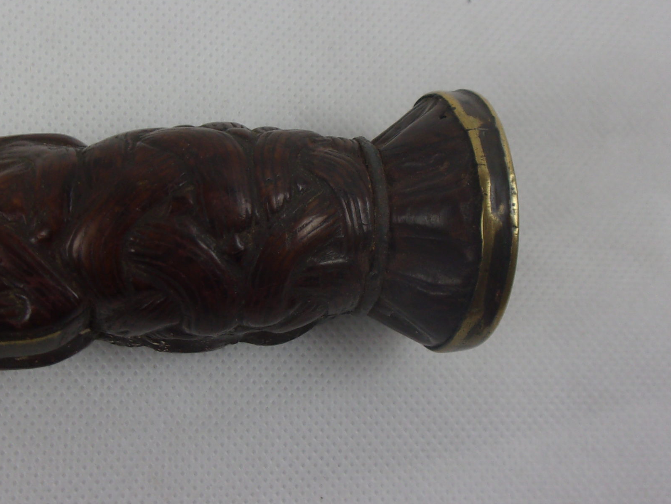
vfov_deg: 32.2
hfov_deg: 42.0
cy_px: 240
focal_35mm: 45
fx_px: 872
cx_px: 292
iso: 80
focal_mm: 5.1
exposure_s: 1/38
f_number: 3.9
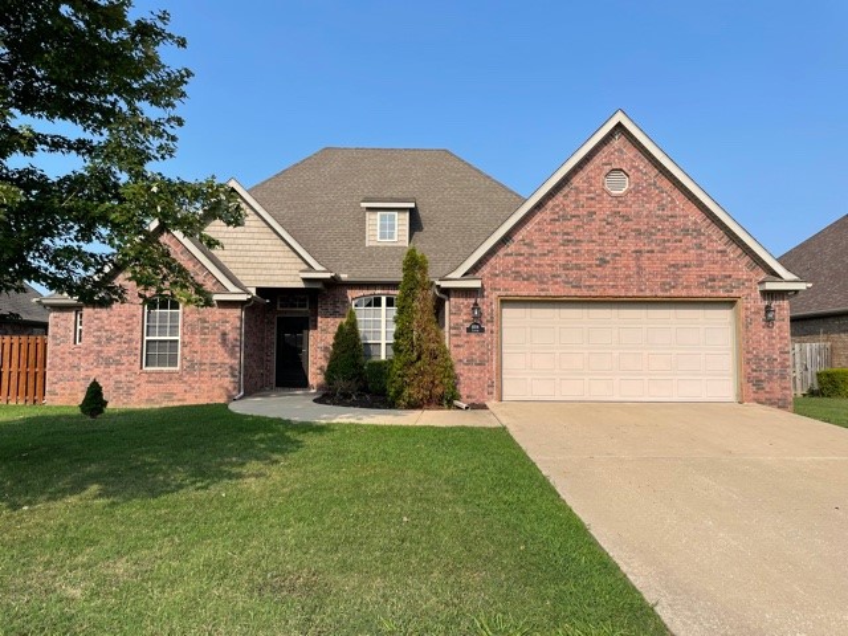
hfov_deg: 67.3
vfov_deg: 53.1
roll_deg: +0.1
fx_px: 637
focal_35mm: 26
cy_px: 318
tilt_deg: +3.8
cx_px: 424
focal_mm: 4.2
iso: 32
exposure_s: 1/3125
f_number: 1.6
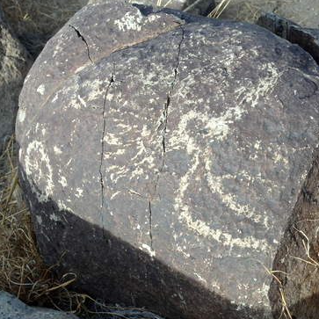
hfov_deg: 22.2
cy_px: 161
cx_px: 161
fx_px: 813
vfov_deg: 22.2
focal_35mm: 78
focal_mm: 11.4
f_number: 5.4
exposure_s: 1/250
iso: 125
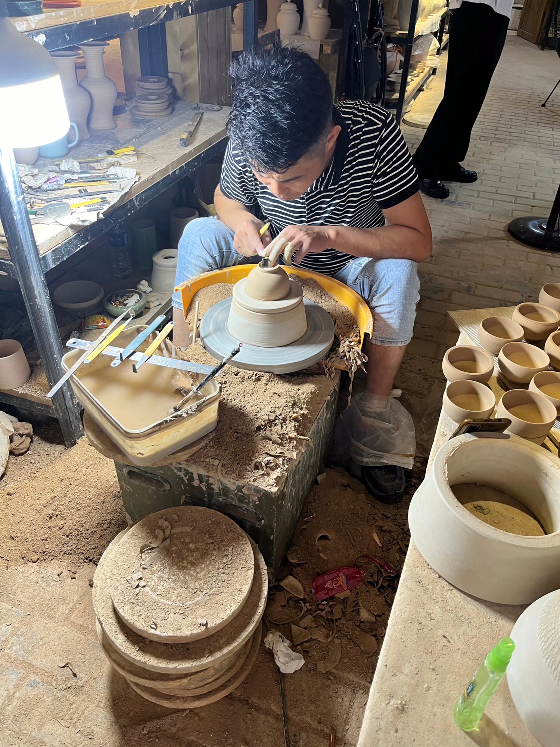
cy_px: 374
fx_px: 561
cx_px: 280
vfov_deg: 67.3
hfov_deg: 53.1
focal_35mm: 26
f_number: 1.6
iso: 80
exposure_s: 1/50
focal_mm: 5.1
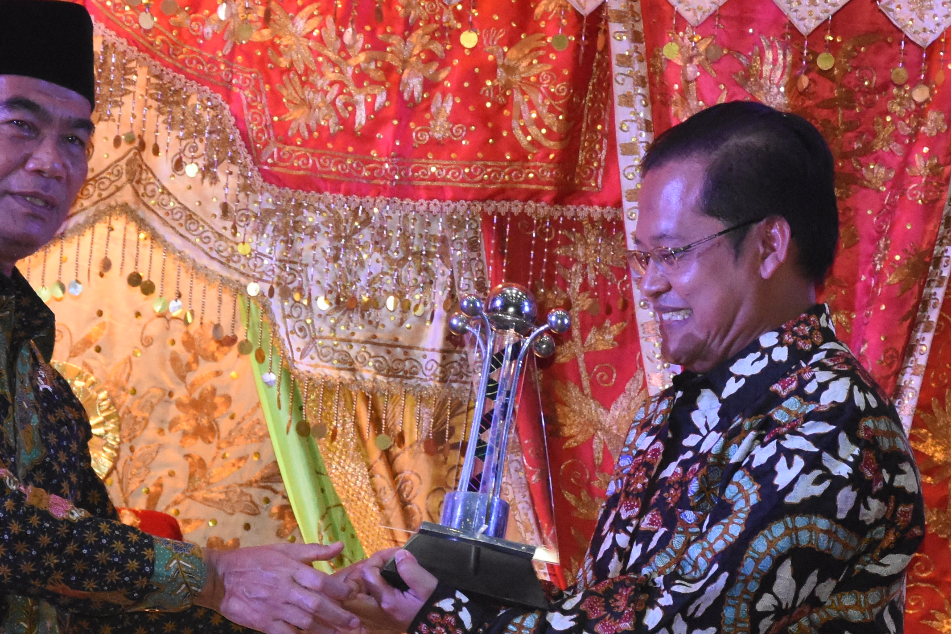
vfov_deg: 4.3
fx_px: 8358
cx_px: 255
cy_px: 581
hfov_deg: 6.5
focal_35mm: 316
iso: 3200
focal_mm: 75
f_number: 5.3
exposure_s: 1/250
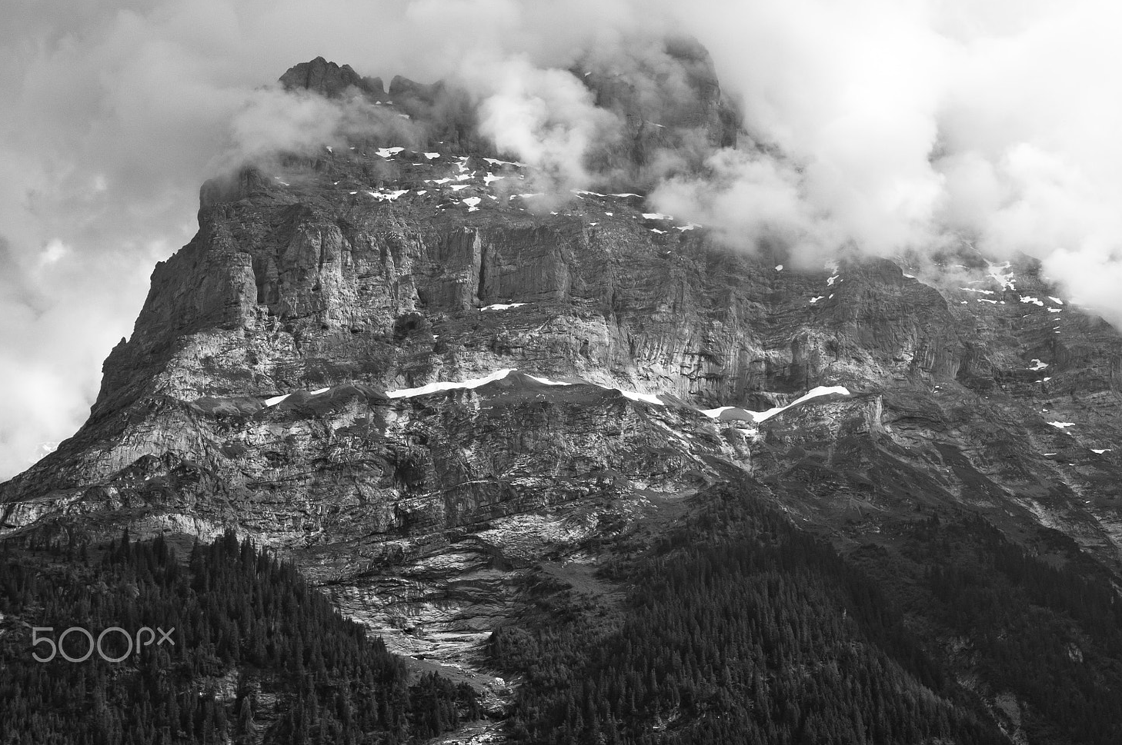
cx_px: 599
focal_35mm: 79
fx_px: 2460
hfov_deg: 25.7
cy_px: 337
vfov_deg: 17.2
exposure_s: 1/250
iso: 100
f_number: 8
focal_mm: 48
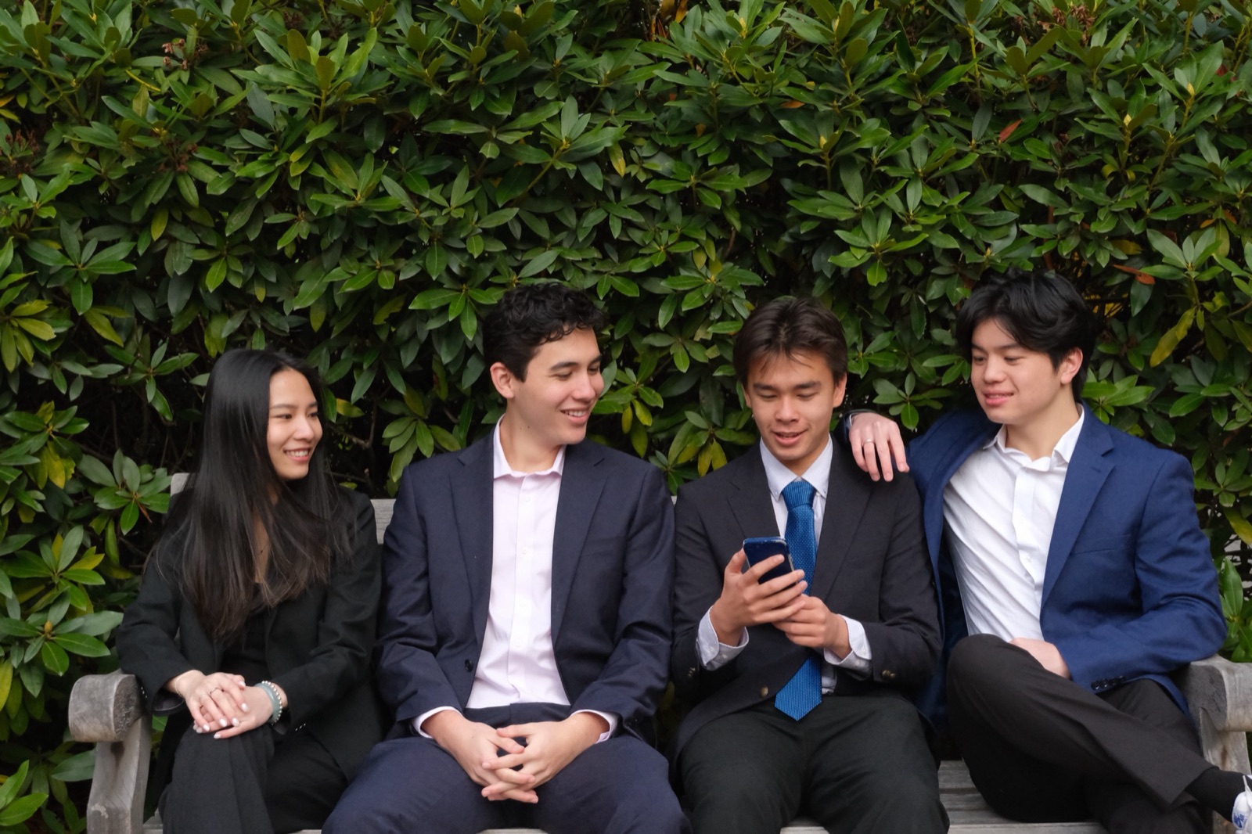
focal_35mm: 51
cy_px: 417
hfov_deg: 38.9
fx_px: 1773
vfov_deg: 26.5
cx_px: 626
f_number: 5.6
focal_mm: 34.3
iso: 4000
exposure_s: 1/4000
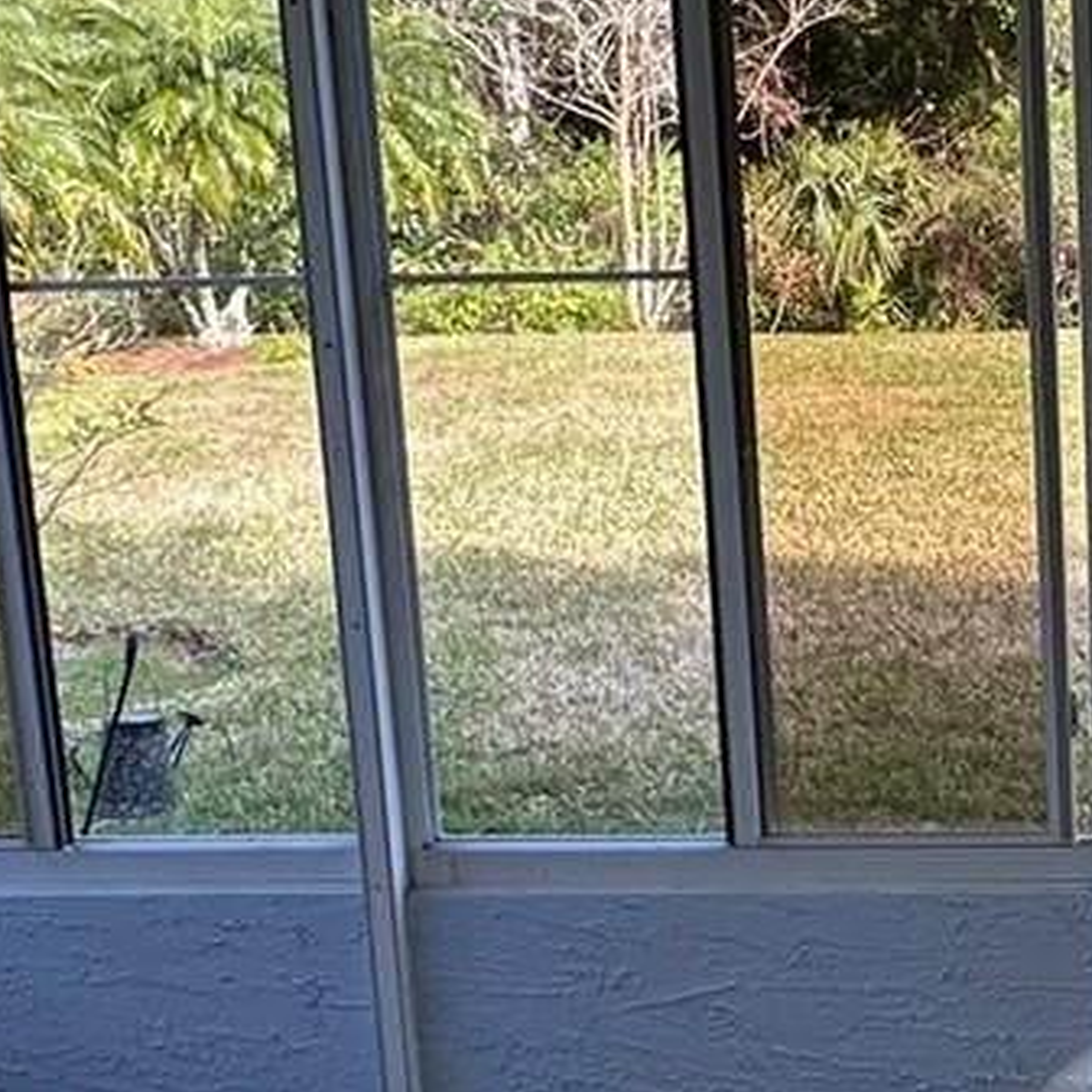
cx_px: 1176
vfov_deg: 29.0
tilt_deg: -9.1
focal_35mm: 59
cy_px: 478
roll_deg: +0.7
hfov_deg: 26.9
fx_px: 2106
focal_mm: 2.22
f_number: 2.2
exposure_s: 1/183
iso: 40
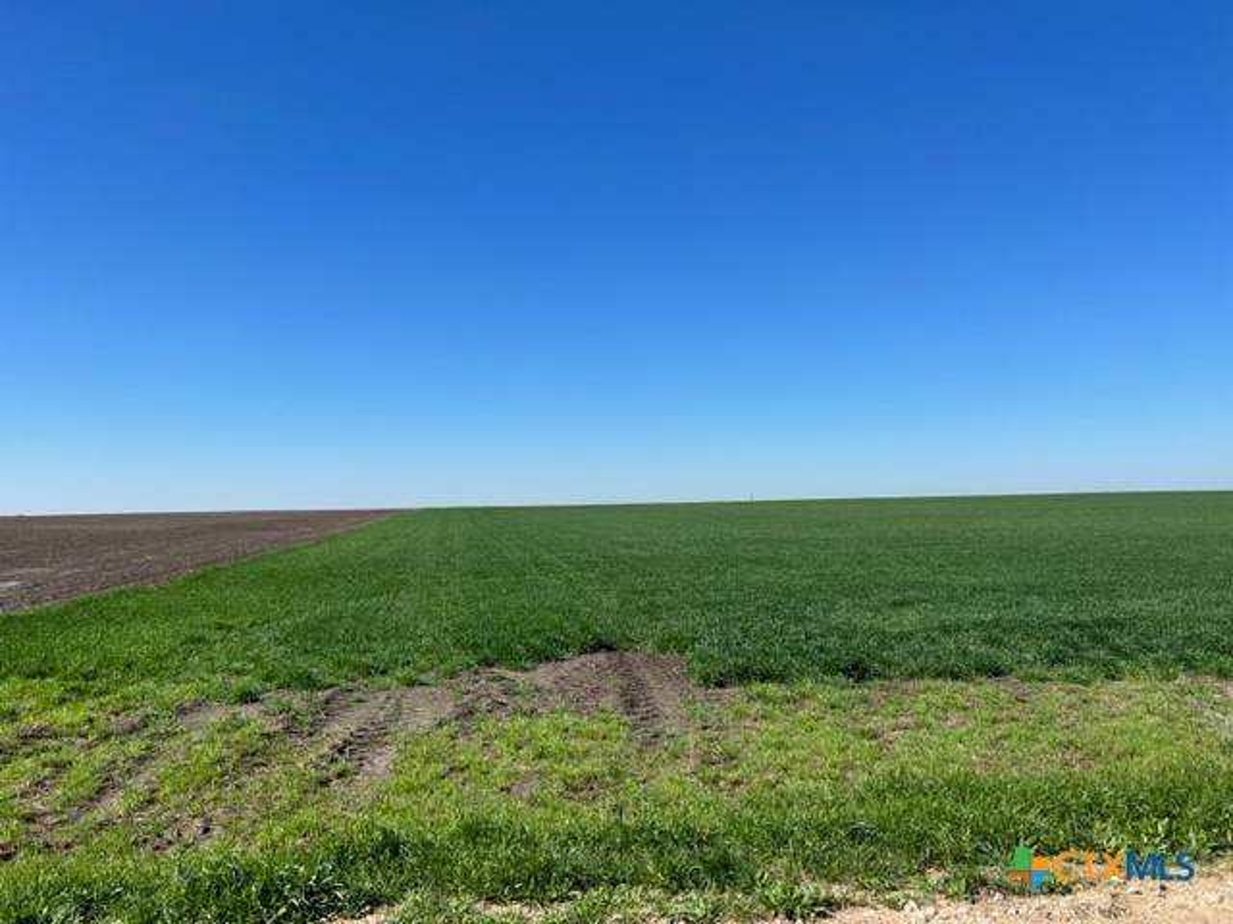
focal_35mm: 26
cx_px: 616
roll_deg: +1.6
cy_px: 462
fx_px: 926
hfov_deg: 67.3
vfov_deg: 53.1
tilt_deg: +1.2
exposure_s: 1/4630
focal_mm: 5.7
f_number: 1.5
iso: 50
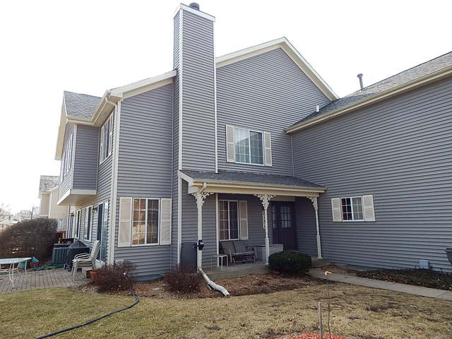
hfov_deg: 76.4
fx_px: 287
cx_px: 226
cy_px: 170
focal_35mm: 22
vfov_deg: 61.1
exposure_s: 1/500
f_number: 3
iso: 125
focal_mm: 4
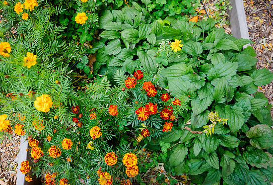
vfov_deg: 48.3
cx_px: 120
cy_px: 97
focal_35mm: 27
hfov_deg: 66.9
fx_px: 206
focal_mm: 24
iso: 2000
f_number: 4.5
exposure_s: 1/1000
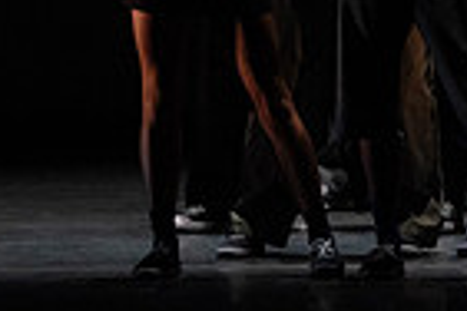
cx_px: 543
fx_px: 10675
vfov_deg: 1.7
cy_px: -289
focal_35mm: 823
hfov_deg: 2.5
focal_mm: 200
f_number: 5
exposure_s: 1/400
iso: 8000
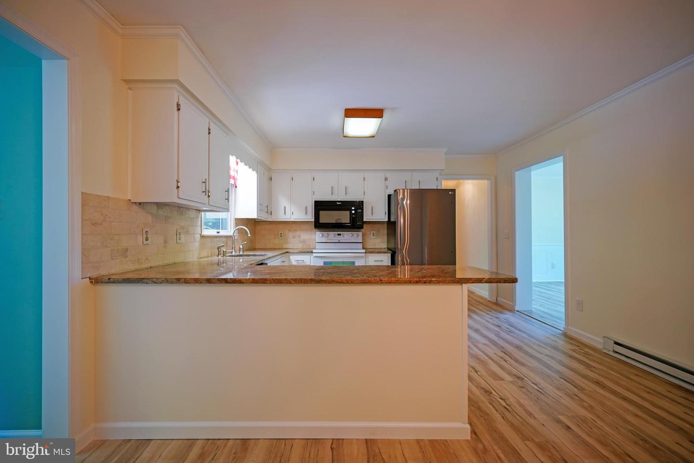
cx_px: 347
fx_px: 289
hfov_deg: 100.4
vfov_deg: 77.3
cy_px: 232
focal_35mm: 15
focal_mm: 10
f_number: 2.8
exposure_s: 1/30
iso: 200
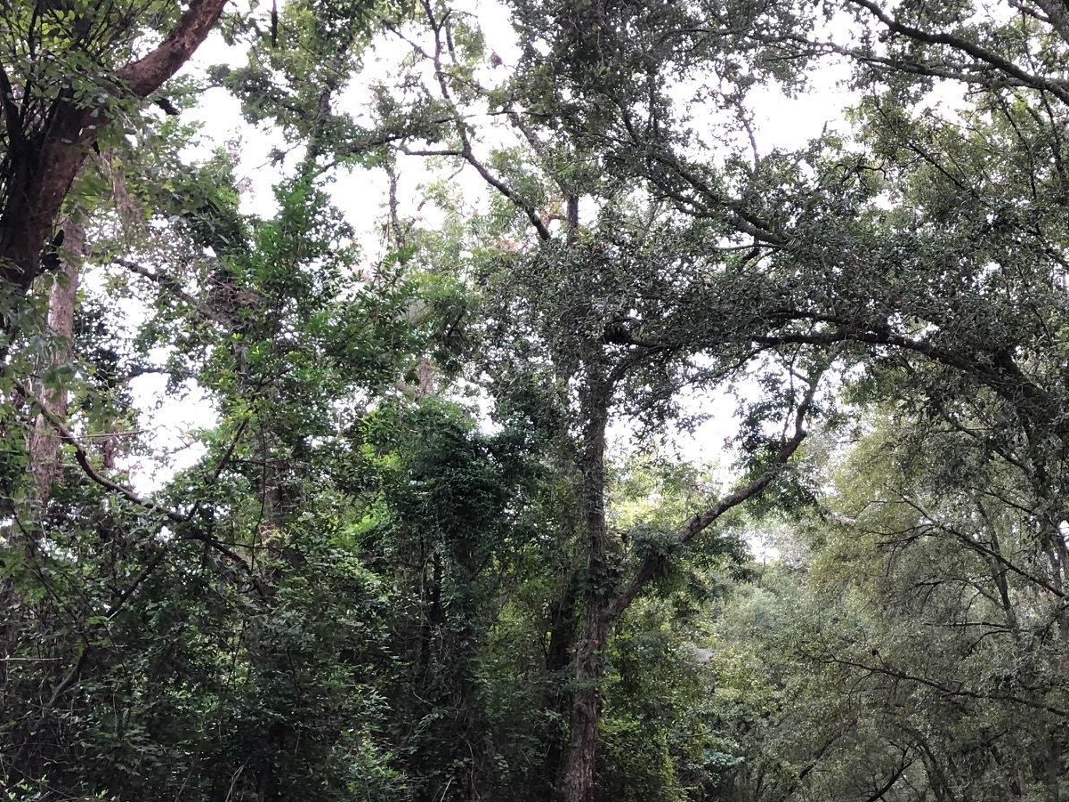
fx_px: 1452
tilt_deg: +16.1
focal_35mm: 47
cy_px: 524
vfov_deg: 30.7
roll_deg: -0.8
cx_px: 863
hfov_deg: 38.8
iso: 25
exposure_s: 1/40
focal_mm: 3.99
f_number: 1.8
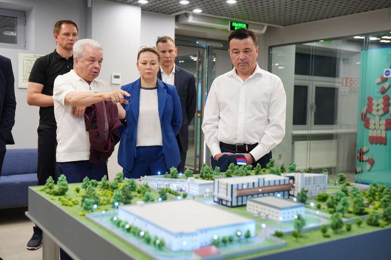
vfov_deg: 33.4
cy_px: 130
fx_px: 434
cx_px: 196
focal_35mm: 40
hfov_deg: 48.5
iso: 2000
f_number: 3.5
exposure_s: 1/200
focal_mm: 40
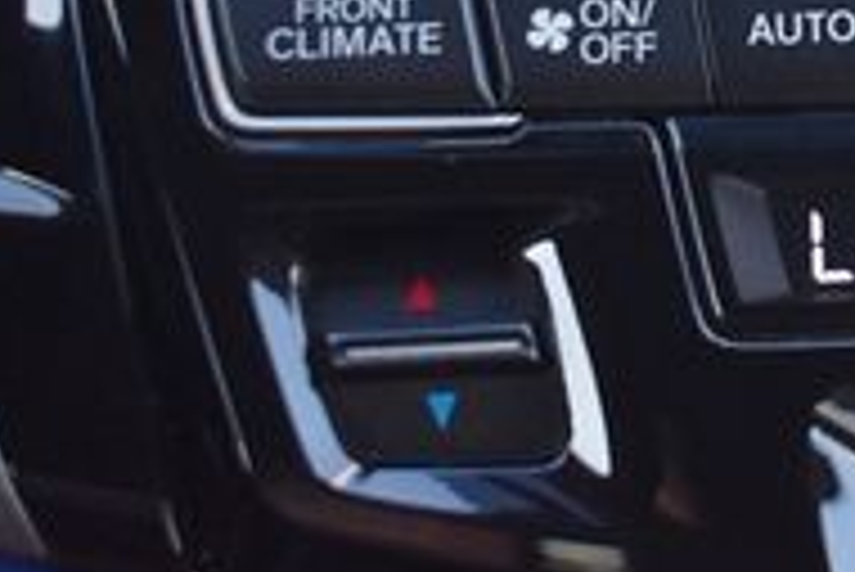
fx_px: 2876
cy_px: -363
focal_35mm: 121
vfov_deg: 10.8
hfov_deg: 15.8
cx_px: 1210
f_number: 3.8
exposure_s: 1/250
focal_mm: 24
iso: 640
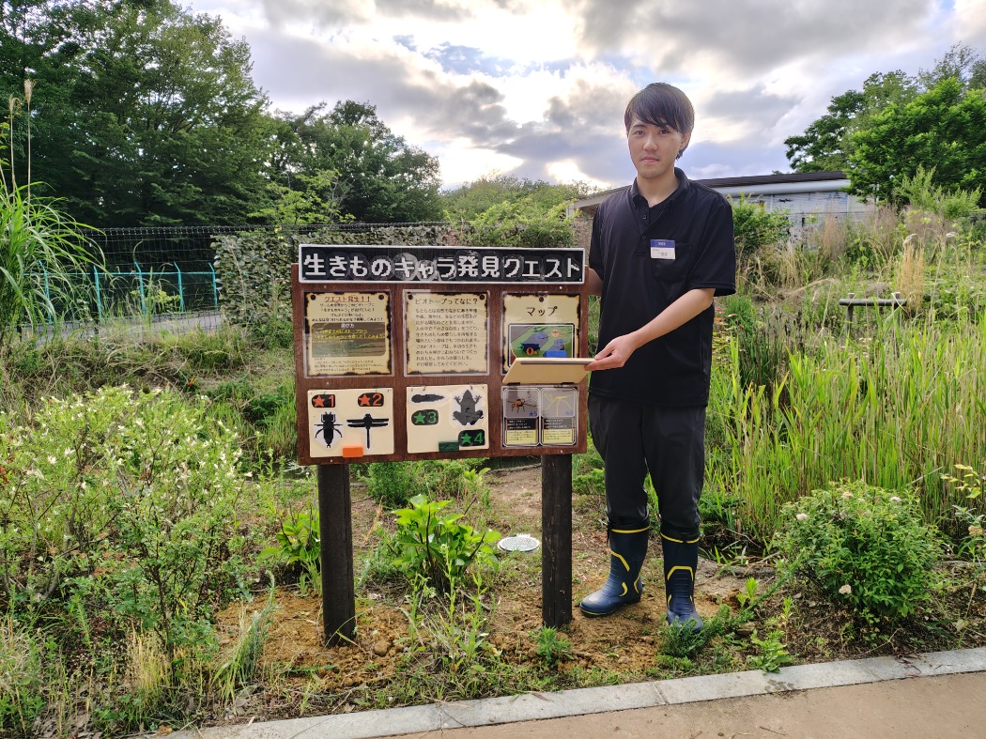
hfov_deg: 73.9
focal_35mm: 23
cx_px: 493
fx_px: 655
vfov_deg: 58.9
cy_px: 370
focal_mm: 5.56
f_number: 1.88
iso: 50
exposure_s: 1/329
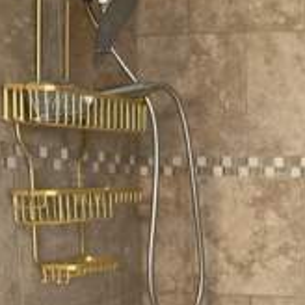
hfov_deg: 20.9
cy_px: 254
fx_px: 748
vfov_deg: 22.7
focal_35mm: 75
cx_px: 398
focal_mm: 3
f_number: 1.8
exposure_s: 1/40
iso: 200
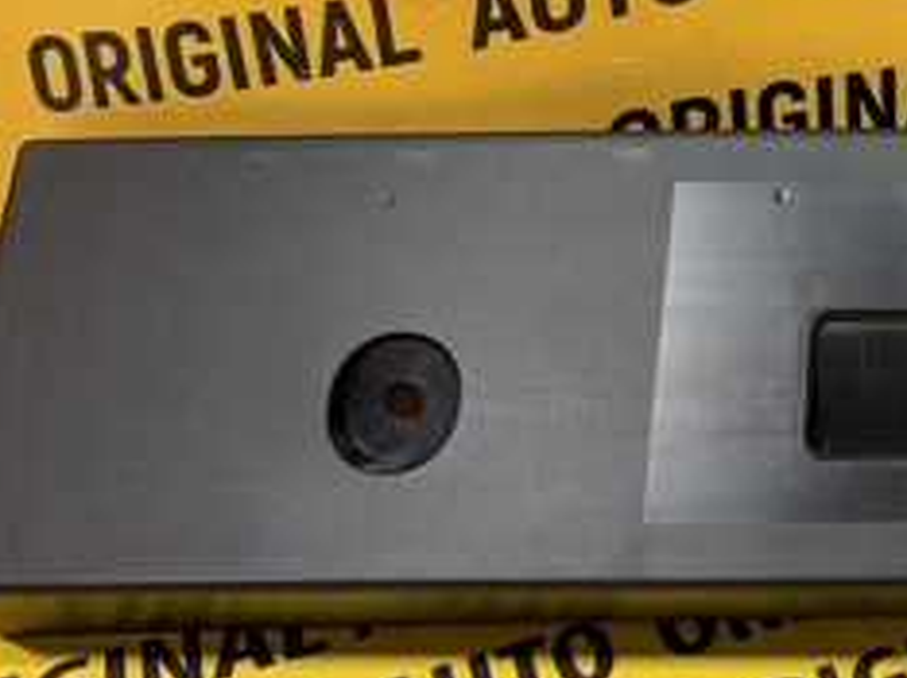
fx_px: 1858
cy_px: 87
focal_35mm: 71
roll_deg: -1.3
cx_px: 1109
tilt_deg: -27.2
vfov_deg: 20.3
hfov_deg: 24.6
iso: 80
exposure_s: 1/100
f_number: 1.6
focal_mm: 5.96
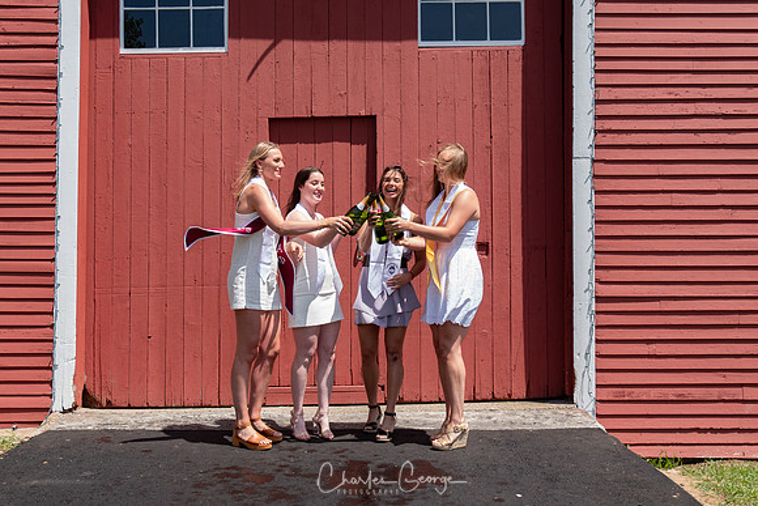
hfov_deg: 38.8
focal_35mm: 51
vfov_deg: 26.5
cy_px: 253
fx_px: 1076
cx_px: 379
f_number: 5.6
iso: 100
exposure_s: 1/250
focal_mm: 34
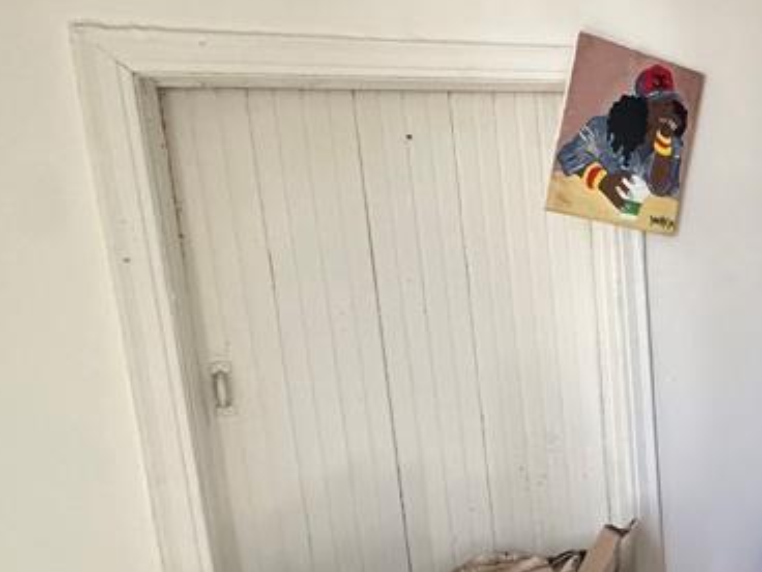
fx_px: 859
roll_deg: +2.0
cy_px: 282
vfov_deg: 36.8
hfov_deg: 39.0
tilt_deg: -8.2
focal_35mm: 39
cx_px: 845
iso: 320
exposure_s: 1/87
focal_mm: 2.22
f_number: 2.2
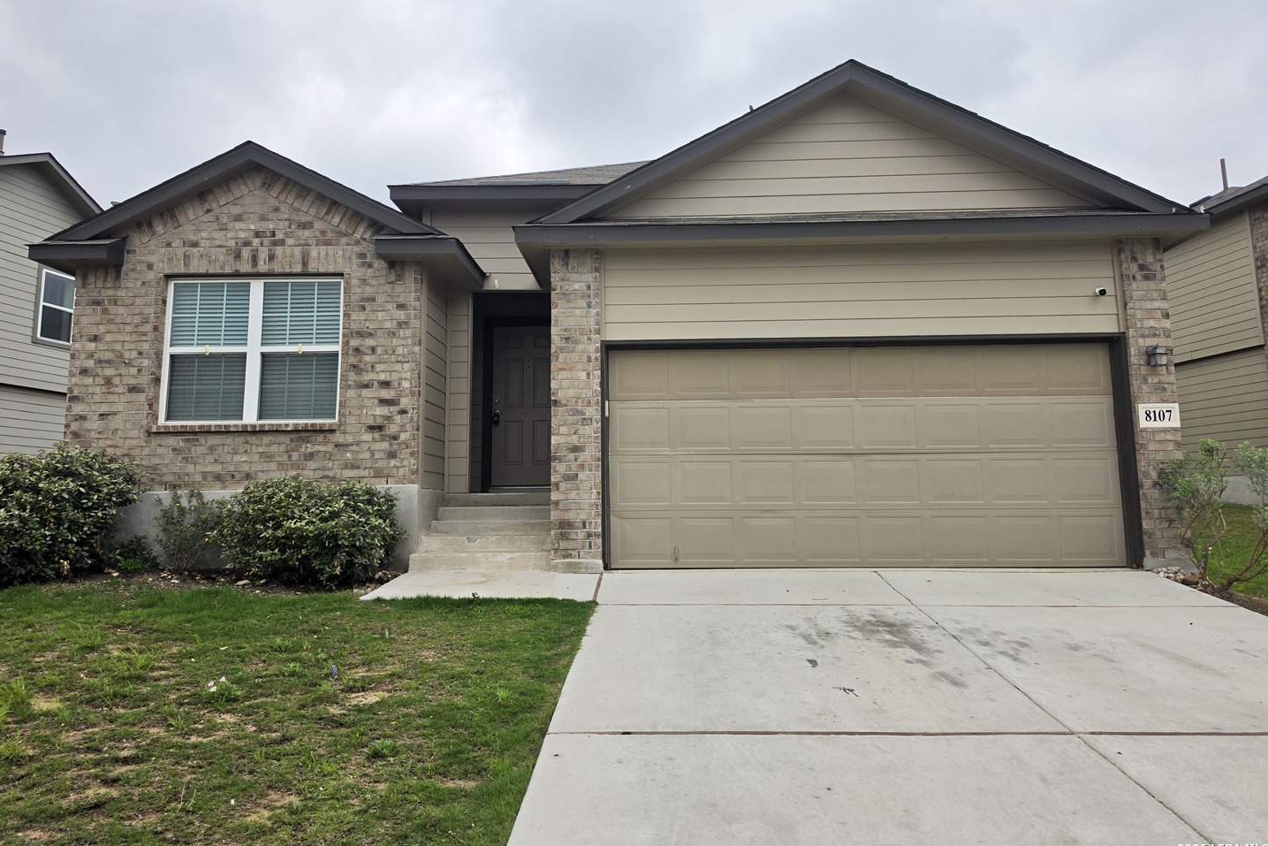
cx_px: 634
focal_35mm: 24
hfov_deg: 73.7
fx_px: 845
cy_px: 378
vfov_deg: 53.0
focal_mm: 6.5
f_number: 1.4
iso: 50
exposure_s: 1/7939
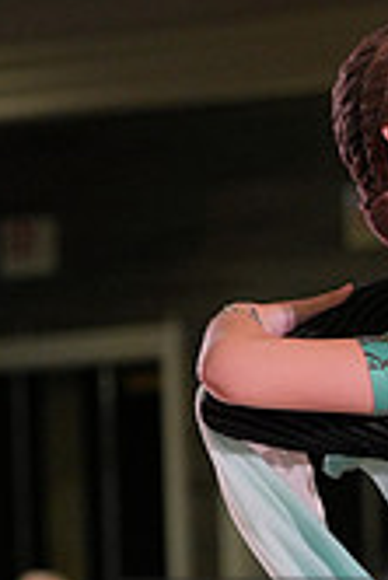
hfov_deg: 3.5
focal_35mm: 392
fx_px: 6324
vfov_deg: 5.2
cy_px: 695
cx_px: 603
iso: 1250
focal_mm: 112
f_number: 4
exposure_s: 1/400
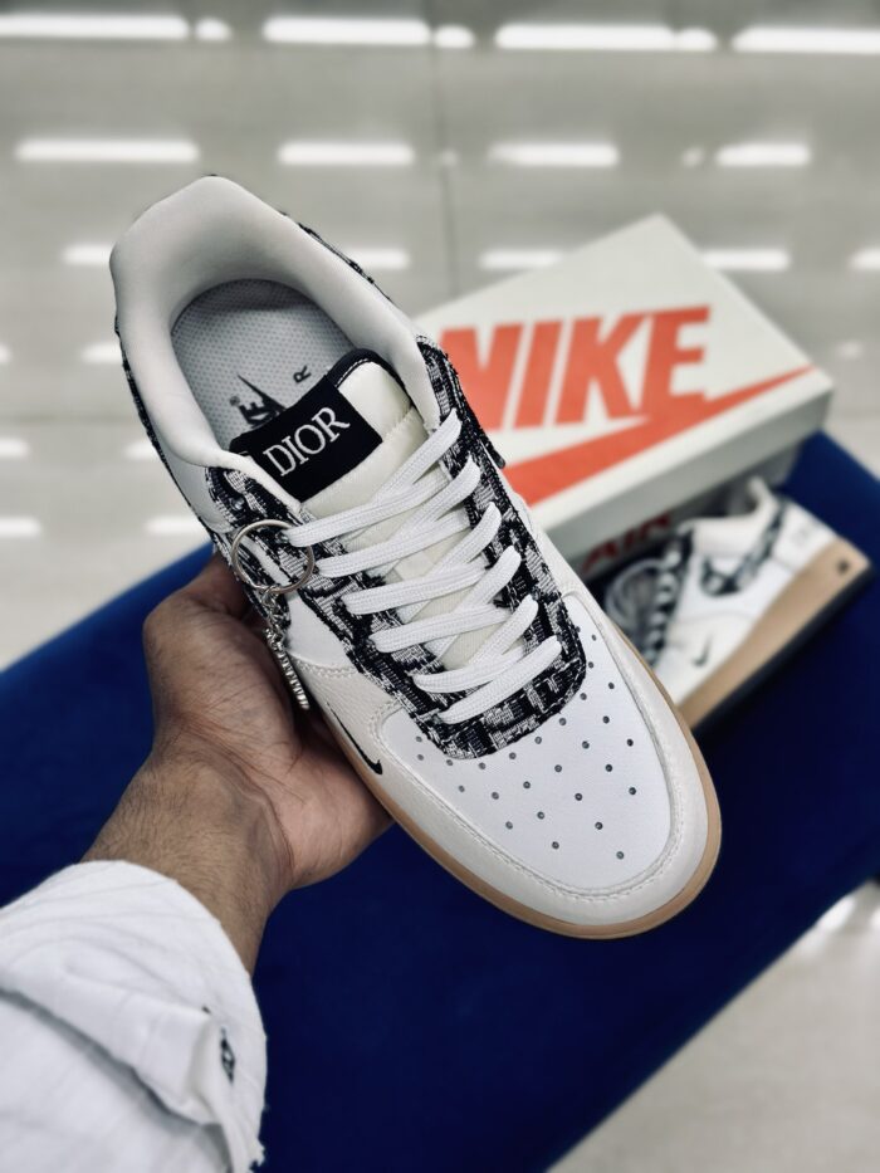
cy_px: 586
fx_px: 1627
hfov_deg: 30.3
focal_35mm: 48
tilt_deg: -55.8
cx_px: 440
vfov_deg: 39.7
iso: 64
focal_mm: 6.86
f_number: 1.78
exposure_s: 1/148
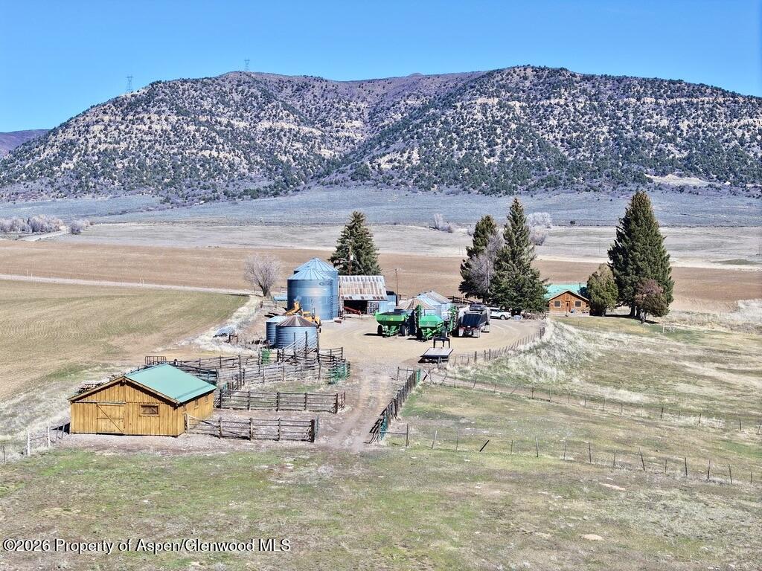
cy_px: 286
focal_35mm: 70
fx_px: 1541
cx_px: 381
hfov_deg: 27.8
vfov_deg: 21.0
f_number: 2.8
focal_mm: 19.35
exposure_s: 1/1000
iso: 100
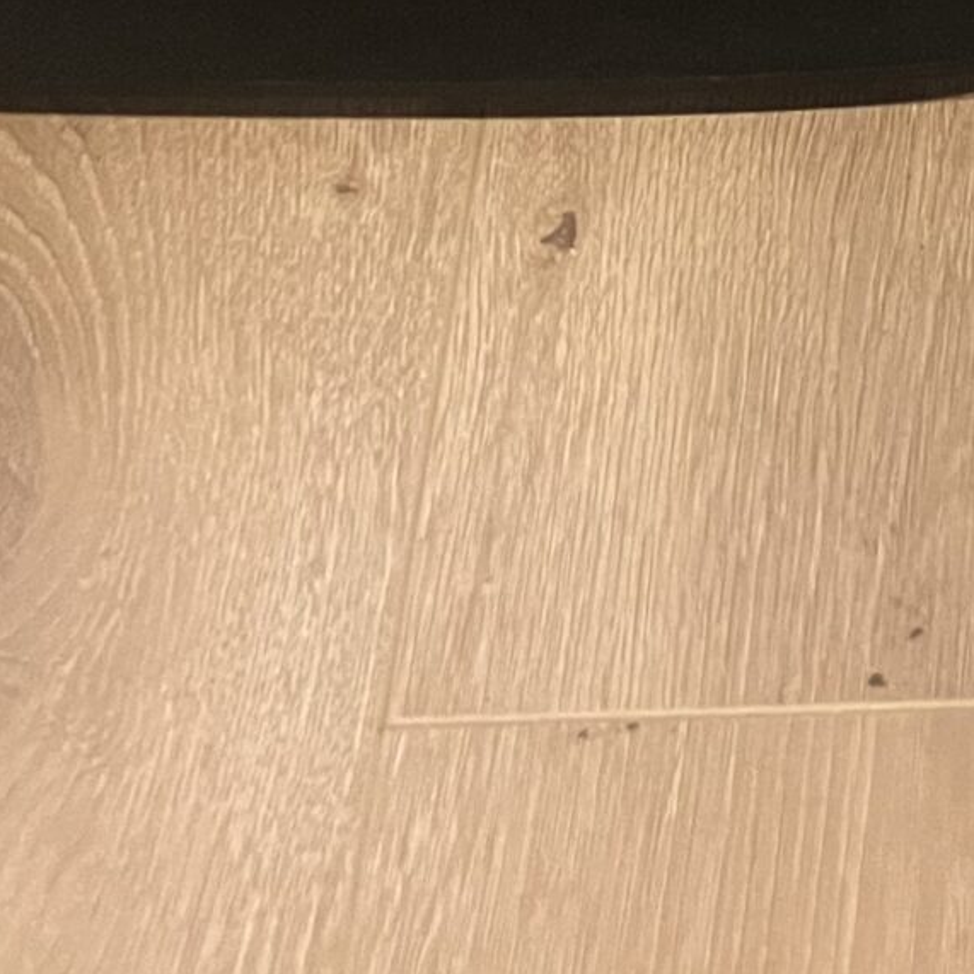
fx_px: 3279
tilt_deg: -40.7
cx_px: 1250
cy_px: -633
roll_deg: -0.7
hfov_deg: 16.1
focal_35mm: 103
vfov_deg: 15.2
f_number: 1.5
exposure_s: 1/48
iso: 500
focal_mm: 5.7
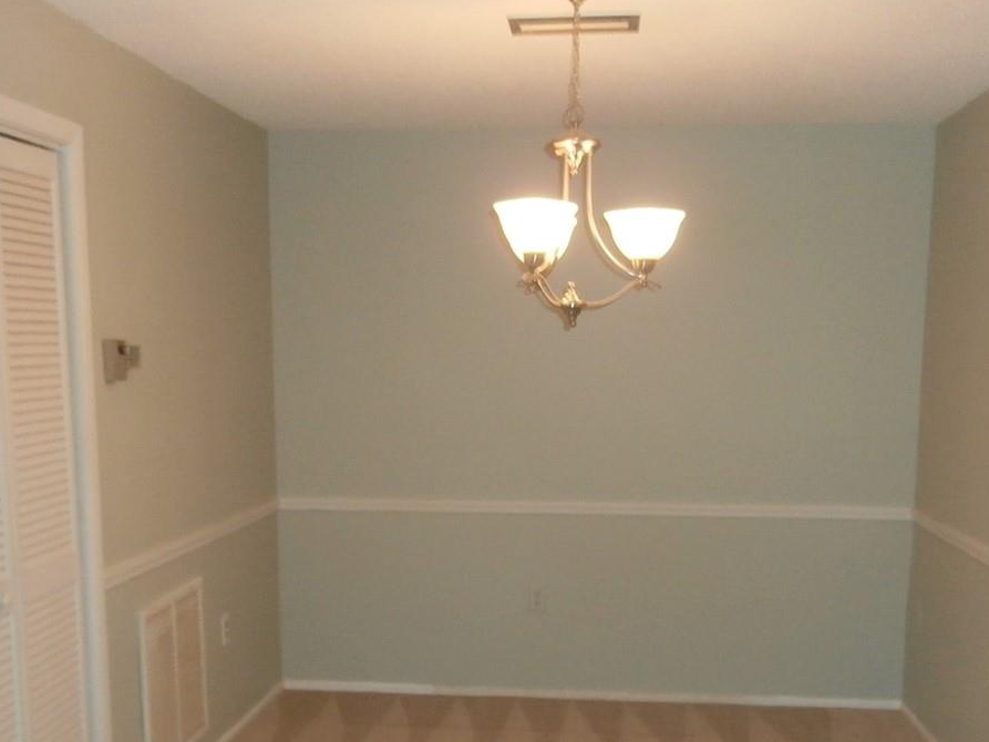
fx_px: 1229
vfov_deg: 33.1
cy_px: 529
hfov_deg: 43.8
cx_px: 488
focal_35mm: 43
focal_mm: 4.2
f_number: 3
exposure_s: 1/30
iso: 200
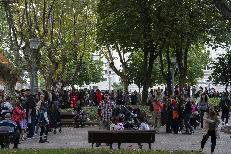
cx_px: 116
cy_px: 77
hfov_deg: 39.6
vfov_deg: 27.0
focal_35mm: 50
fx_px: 321
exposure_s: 1/200
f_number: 3.2
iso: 2500
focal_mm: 50
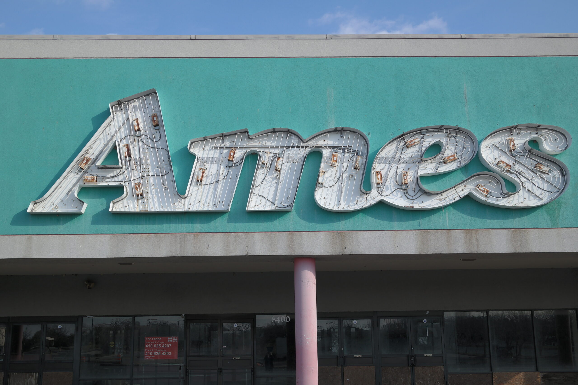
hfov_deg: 45.4
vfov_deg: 31.2
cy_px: 192
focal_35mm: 43
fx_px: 690
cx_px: 289
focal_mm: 28
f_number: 6.3
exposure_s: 1/250
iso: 100
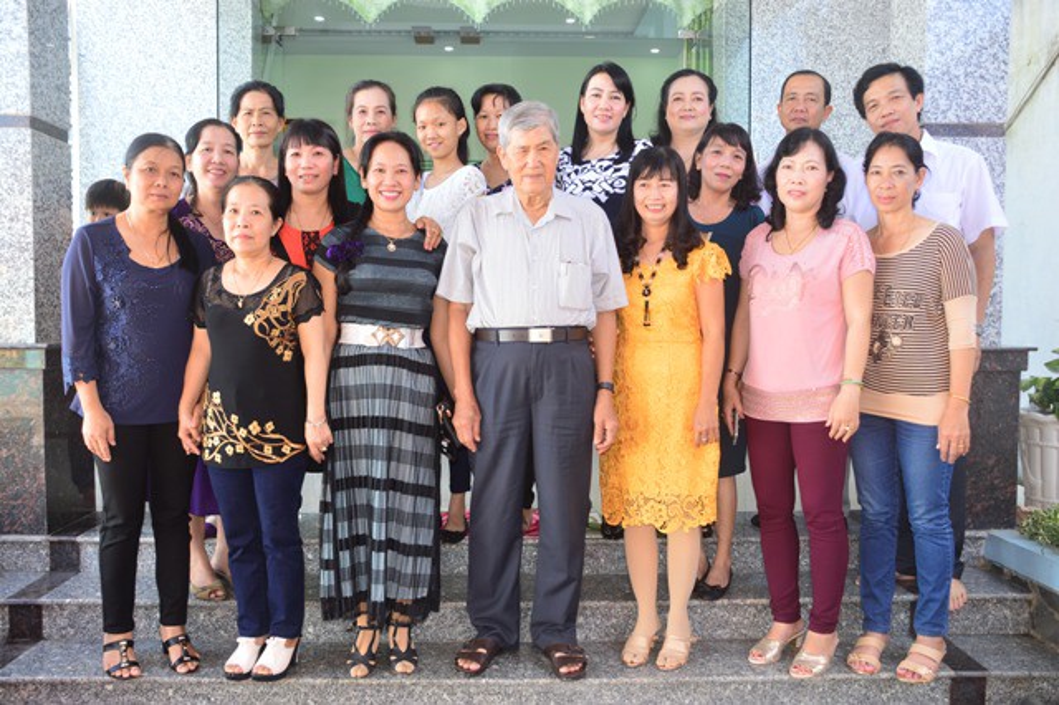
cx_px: 530
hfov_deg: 62.0
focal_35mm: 30
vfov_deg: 43.6
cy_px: 352
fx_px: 882
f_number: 3.5
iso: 200
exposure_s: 1/80
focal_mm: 20
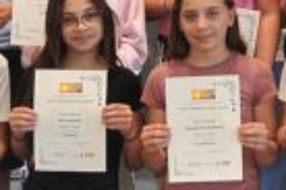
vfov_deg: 7.4
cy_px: -89
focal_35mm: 183
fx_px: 1454
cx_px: 307
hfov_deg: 11.1
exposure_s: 1/60
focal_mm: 22
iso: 560
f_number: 4.8
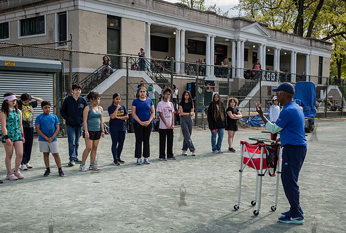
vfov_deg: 30.1
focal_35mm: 45
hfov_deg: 43.1
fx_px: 434
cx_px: 217
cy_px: 136
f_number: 4.5
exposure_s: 1/400
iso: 100
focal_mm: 32
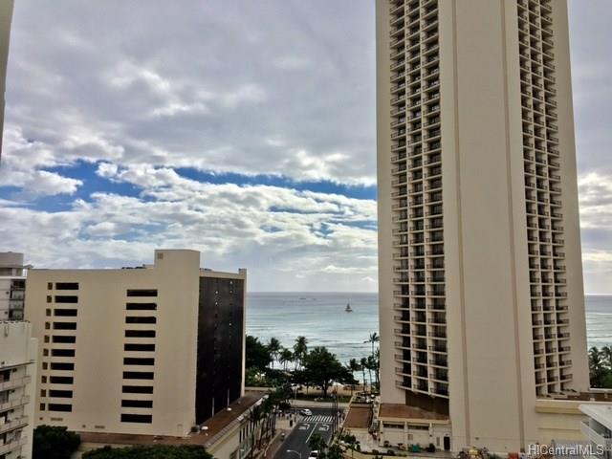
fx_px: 513
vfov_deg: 48.2
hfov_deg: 61.7
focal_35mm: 29
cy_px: 230
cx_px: 306
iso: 25
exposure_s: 1/2959
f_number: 2.2
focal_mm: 4.15
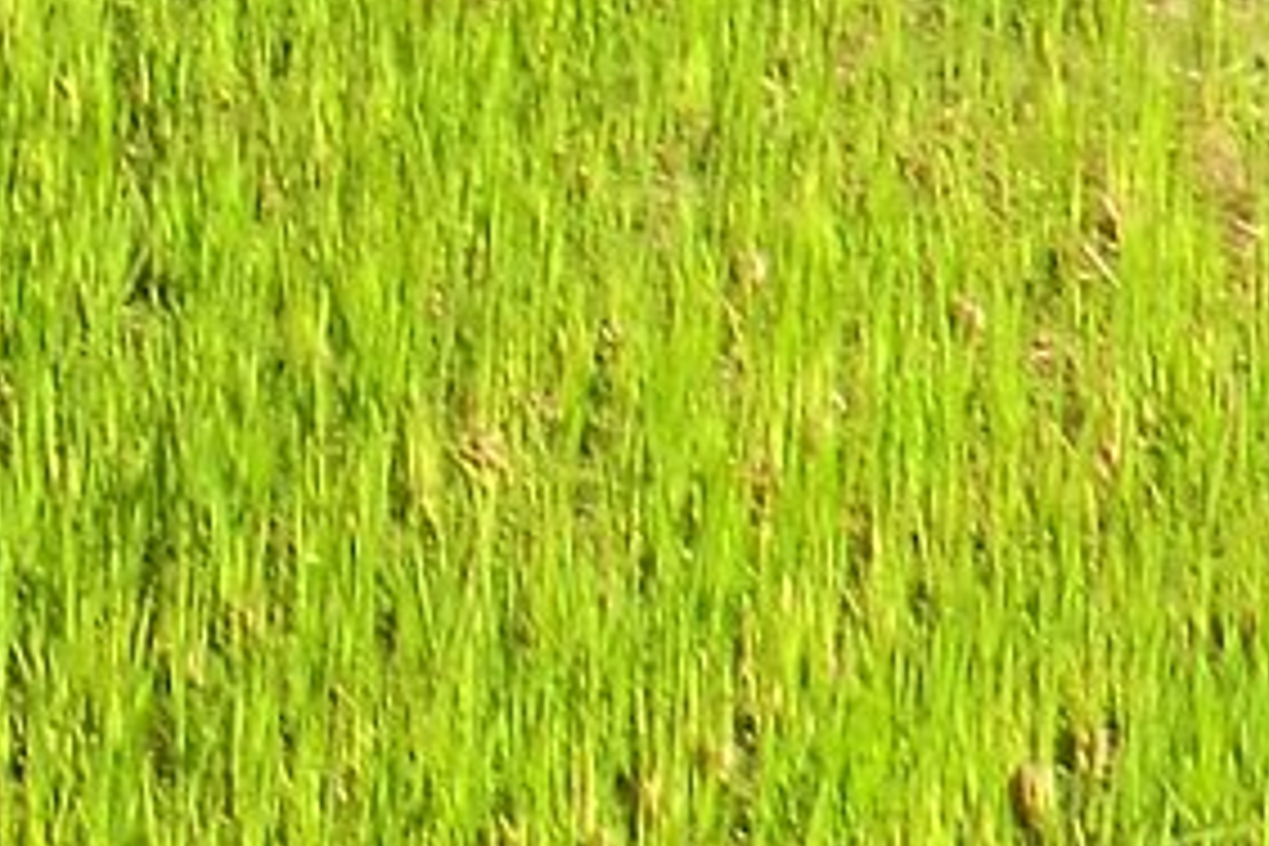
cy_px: -1048
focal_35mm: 355
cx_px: -1899
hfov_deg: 5.6
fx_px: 12513
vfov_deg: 3.8
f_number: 4
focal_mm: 8.4
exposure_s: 1/160
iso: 64
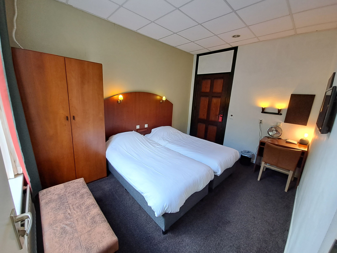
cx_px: 168
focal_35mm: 13
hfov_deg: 106.2
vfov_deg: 89.9
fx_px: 127
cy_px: 126
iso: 80
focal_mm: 1.42
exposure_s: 1/50
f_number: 2.2
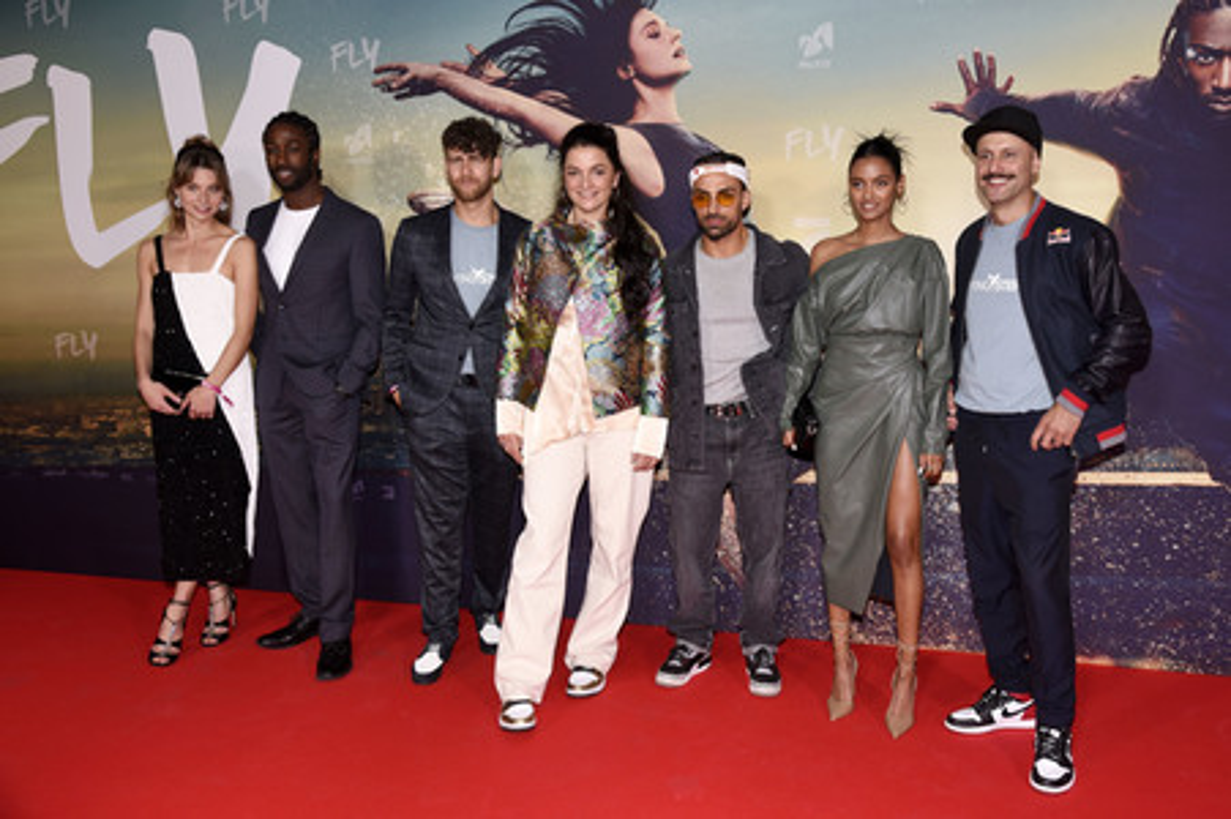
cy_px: 410
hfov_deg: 58.8
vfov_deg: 41.1
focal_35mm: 32
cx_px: 616
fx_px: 1093
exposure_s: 1/125
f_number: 6.3
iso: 1000
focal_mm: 32
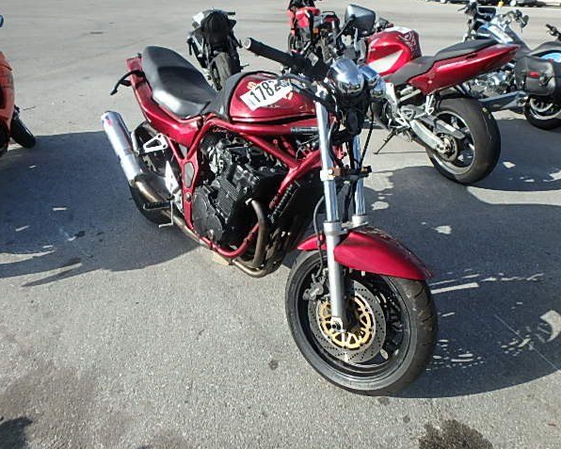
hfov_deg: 75.0
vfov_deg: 63.1
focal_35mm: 22
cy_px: 225
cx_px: 290
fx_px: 365
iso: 125
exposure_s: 1/800
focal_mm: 3.7
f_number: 3.5
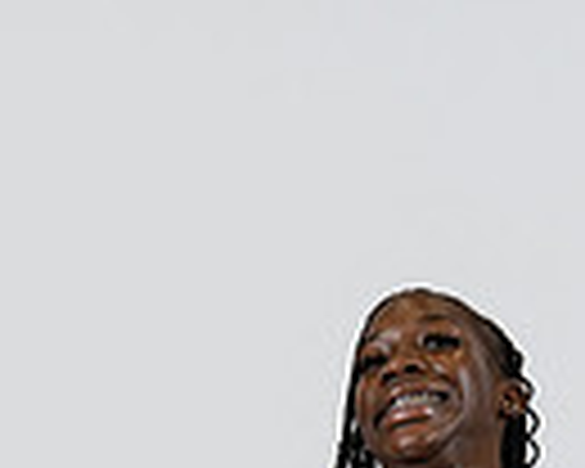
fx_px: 2740
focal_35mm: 158
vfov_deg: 9.0
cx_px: 418
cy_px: 1008
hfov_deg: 12.2
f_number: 4
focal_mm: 48.7
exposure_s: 1/125
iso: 400
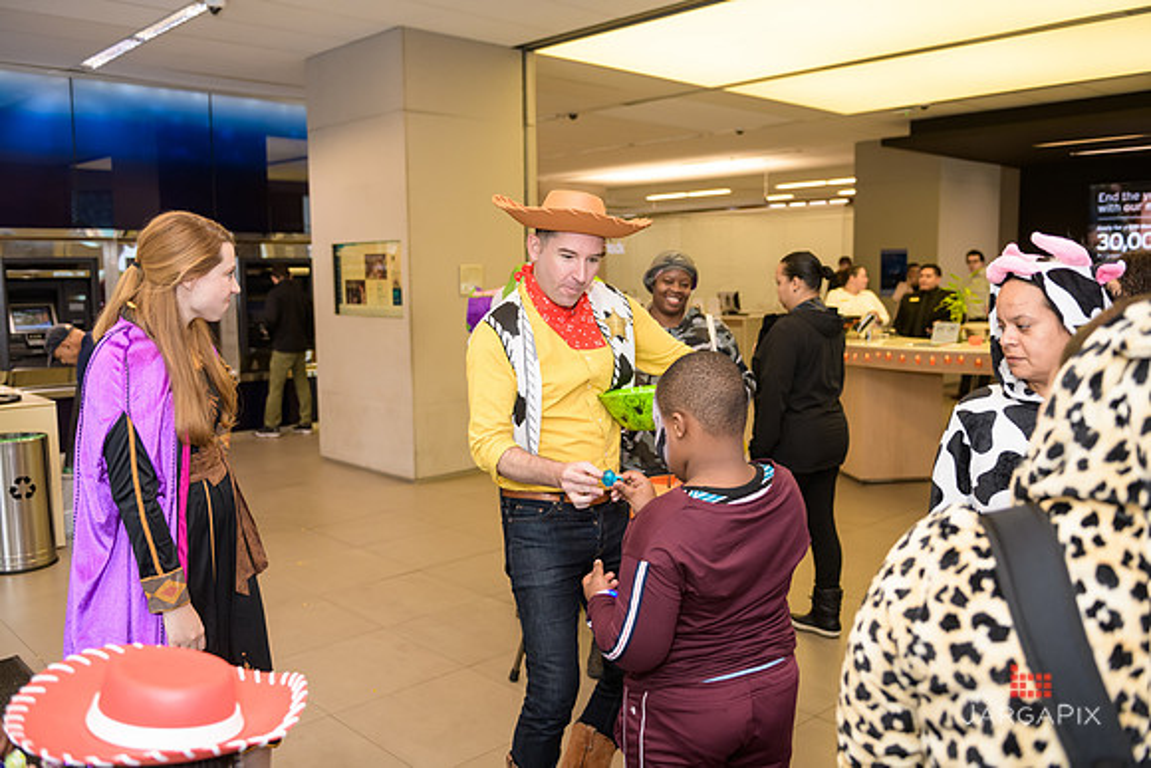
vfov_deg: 42.3
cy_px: 384
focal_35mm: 31
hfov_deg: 60.3
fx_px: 991
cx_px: 576
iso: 800
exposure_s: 1/125
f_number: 3.2
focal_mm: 31
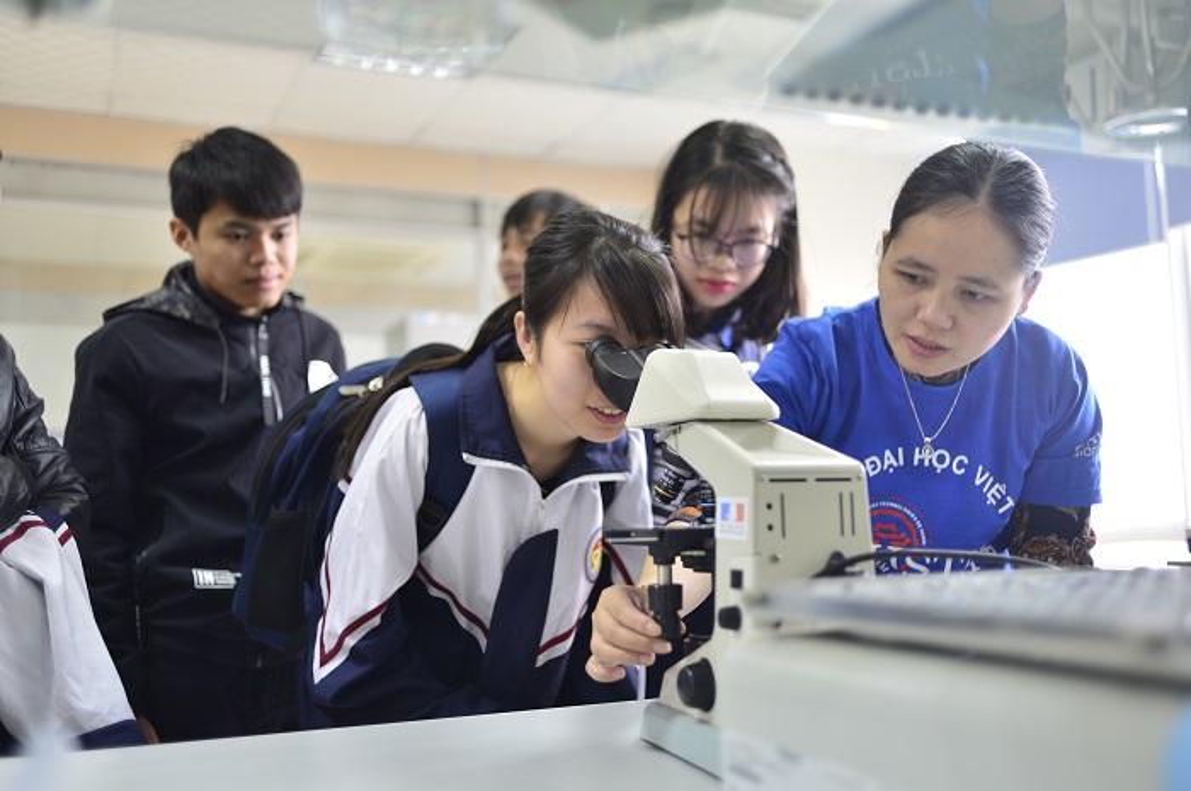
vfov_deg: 37.8
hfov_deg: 54.5
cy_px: 396
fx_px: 1157
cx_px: 596
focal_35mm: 35
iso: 640
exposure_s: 1/80
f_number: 2.2
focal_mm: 35
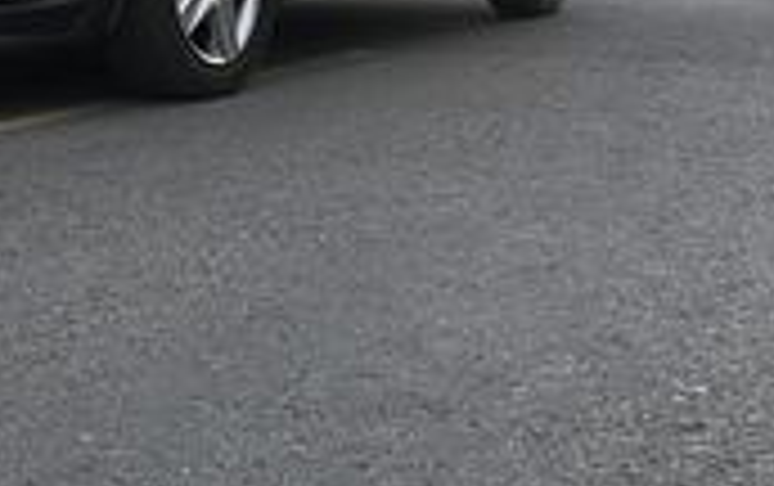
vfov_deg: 18.4
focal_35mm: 69
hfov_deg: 28.8
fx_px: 1457
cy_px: -9
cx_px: 104
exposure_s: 1/100
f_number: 1.8
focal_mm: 3.99
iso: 25
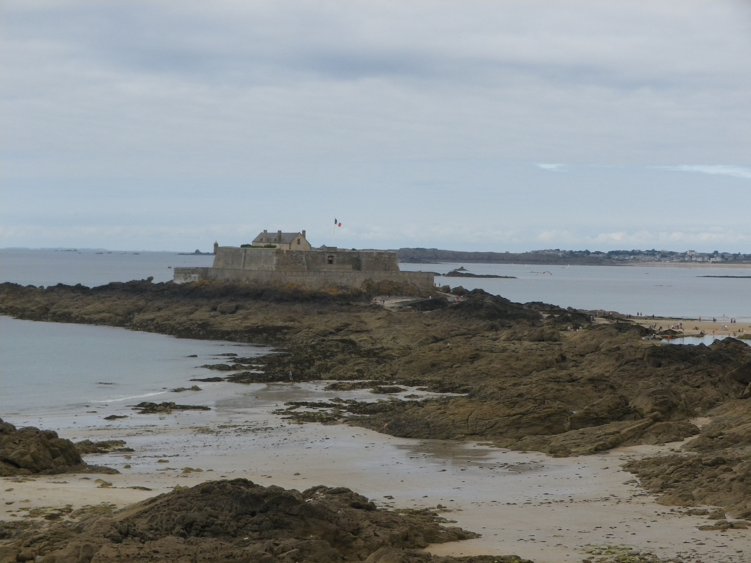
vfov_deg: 18.7
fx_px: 1714
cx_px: 376
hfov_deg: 24.7
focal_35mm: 79
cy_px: 282
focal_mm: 14.1
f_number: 4.8
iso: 100
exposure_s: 1/500
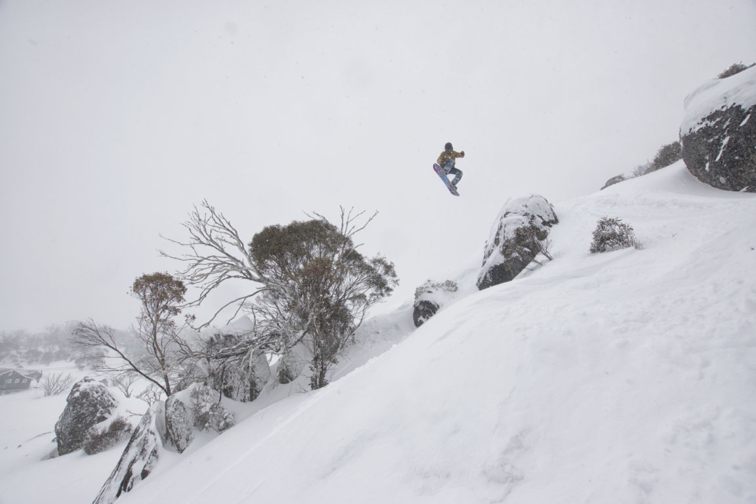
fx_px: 315
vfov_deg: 77.3
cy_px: 252
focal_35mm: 15
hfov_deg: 100.4
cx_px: 378
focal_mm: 10
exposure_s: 1/3200
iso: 500
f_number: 5.6
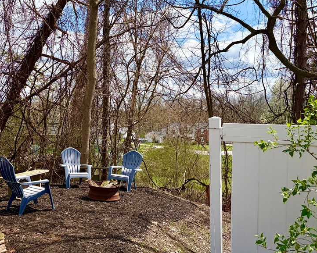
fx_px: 338
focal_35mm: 36
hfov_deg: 49.6
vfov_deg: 41.1
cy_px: 113
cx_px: 110
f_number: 1.6
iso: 50
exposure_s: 1/11905
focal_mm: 5.96
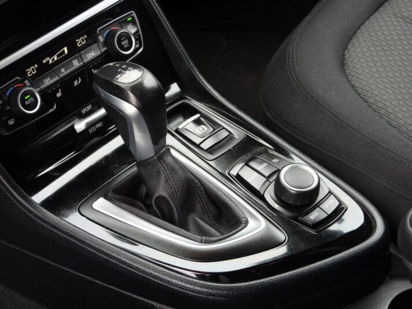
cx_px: 206
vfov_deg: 15.2
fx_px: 1154
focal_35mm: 97
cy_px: 154
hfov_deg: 20.2
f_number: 3.5
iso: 400
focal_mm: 17.5
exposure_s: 1/60
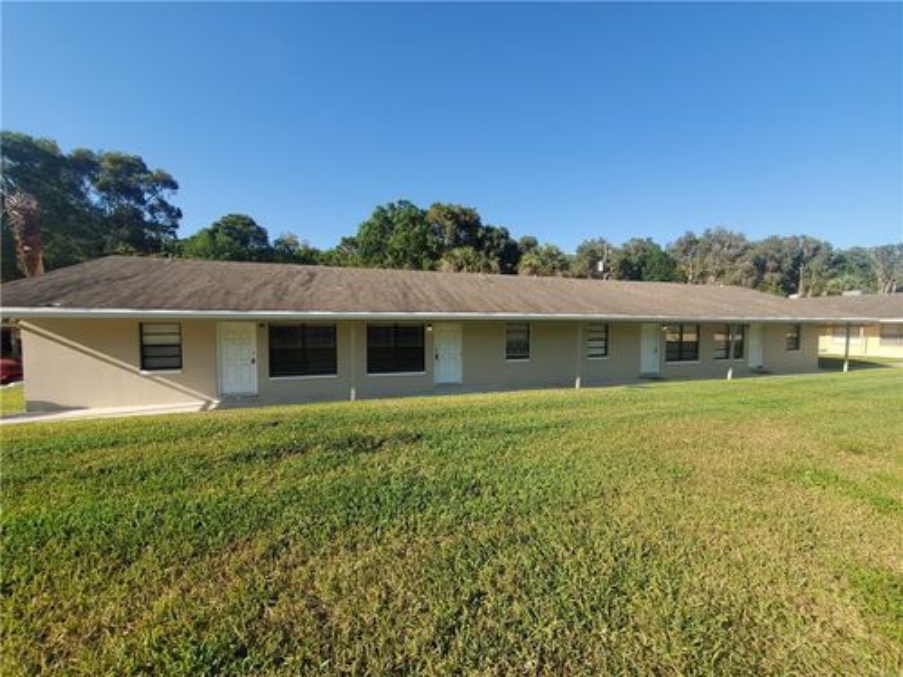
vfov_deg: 89.9
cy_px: 338
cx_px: 452
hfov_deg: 106.2
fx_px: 339
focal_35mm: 13
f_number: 2.2
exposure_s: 1/666
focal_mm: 1.8
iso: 50
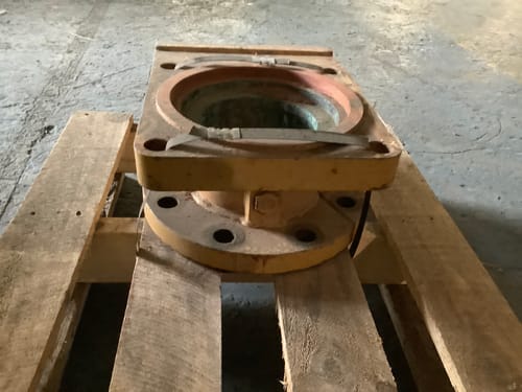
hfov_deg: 58.4
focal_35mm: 31
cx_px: 261
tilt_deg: -34.5
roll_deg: -3.7
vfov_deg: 45.4
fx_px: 467
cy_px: 196
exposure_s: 1/20
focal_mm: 3.3
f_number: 2.4
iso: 640
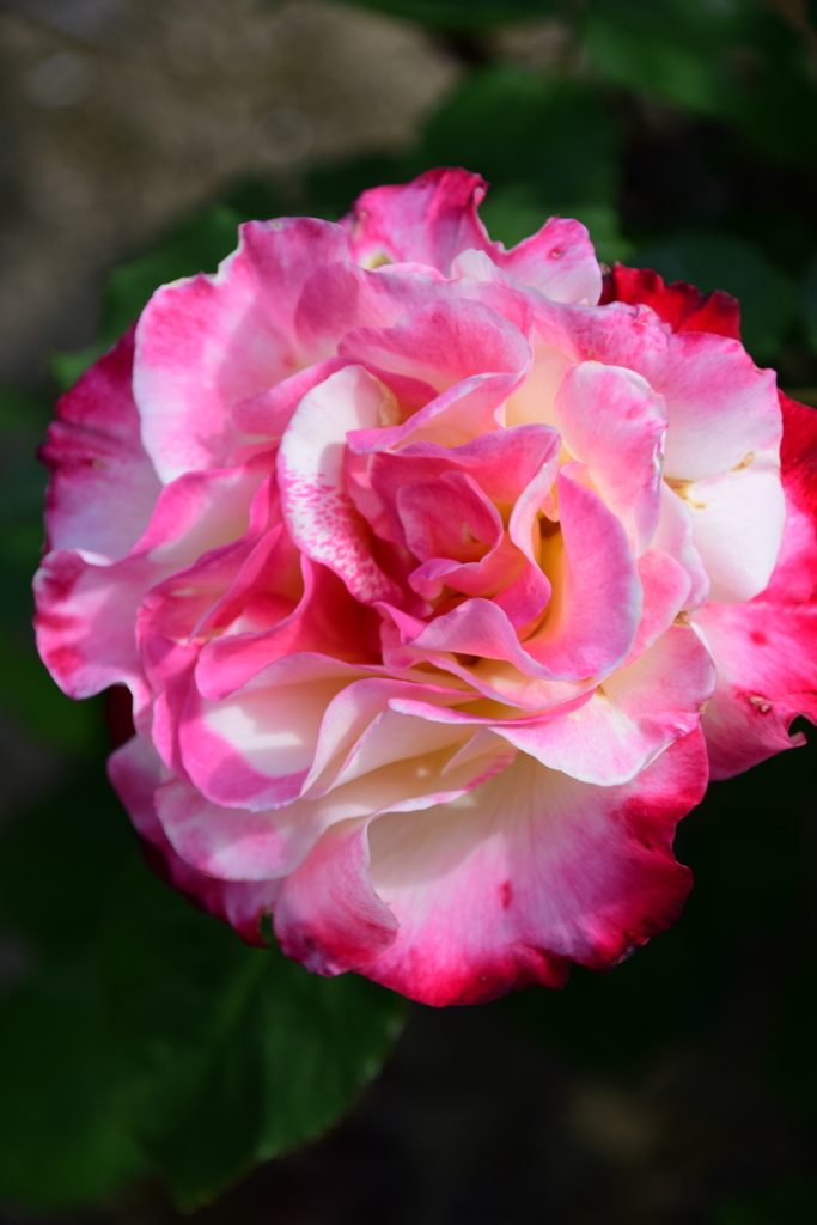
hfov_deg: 11.4
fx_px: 4083
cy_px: 612
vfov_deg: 17.1
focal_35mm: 120
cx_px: 408
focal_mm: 80
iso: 400
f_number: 5.3
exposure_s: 1/1600
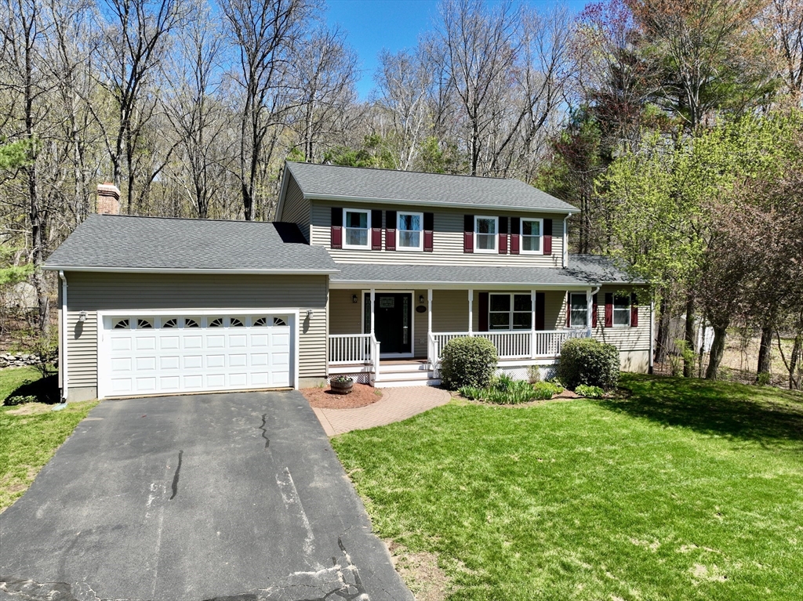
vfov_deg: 56.8
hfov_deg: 71.6
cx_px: 402
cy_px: 300
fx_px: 556
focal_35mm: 24
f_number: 2.8
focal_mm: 12.29
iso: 140
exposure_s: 1/1600
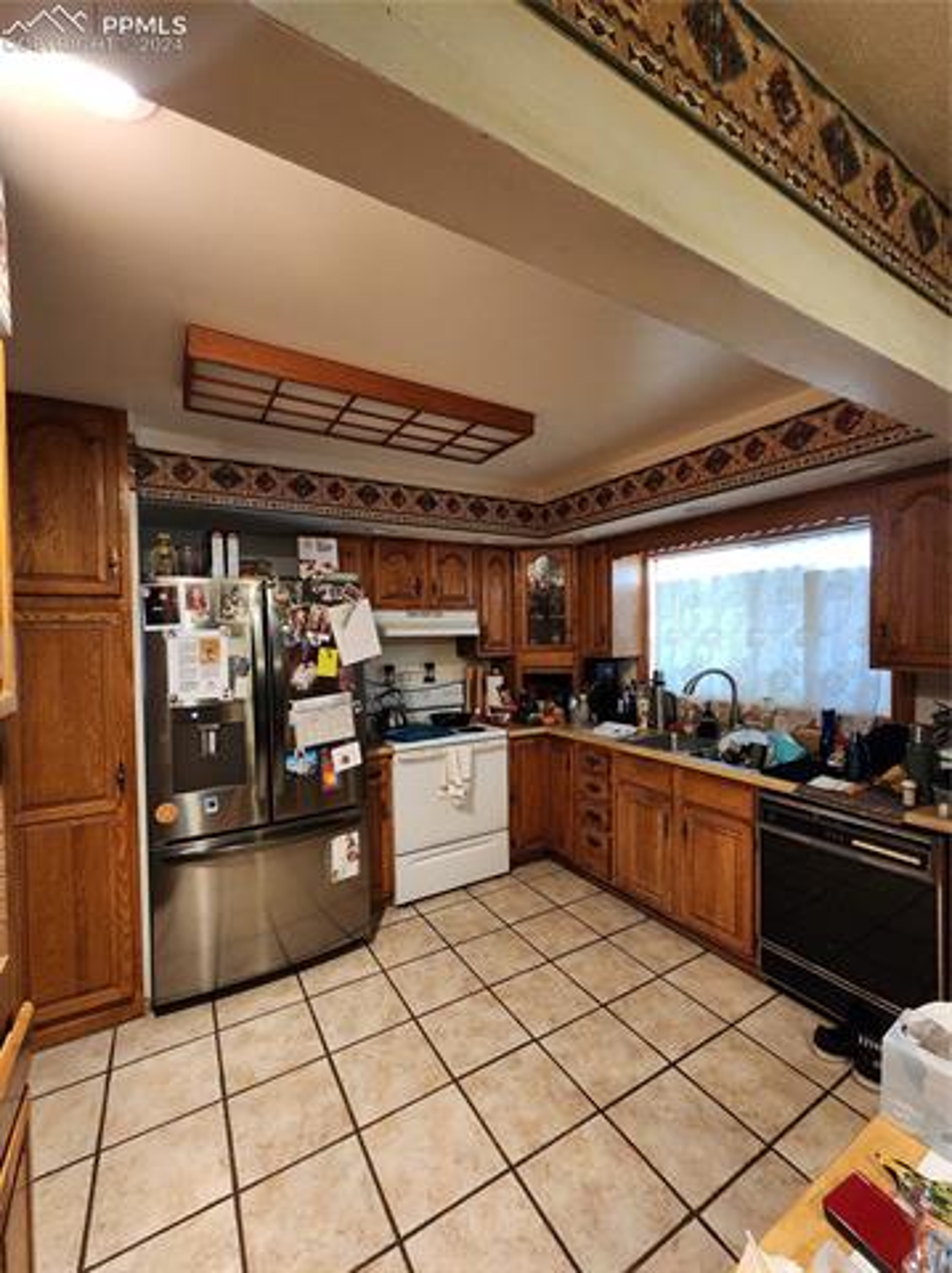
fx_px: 478
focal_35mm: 13
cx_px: 476
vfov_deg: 106.2
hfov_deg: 89.8
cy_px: 636
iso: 640
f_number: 2.2
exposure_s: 1/24
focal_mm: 2.2
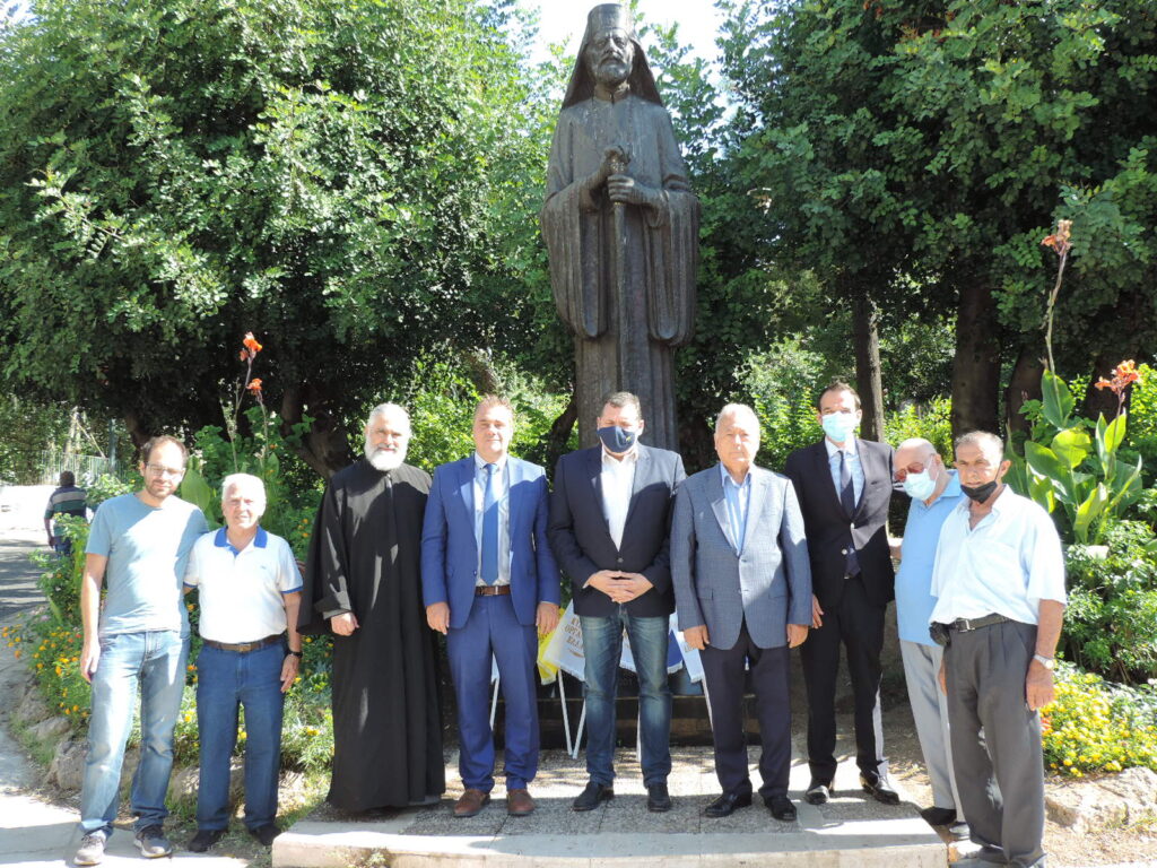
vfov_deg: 42.9
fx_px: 1103
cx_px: 578
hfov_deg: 55.4
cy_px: 434
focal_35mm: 33
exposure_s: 1/160
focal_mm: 5.8
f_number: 3.2
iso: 80
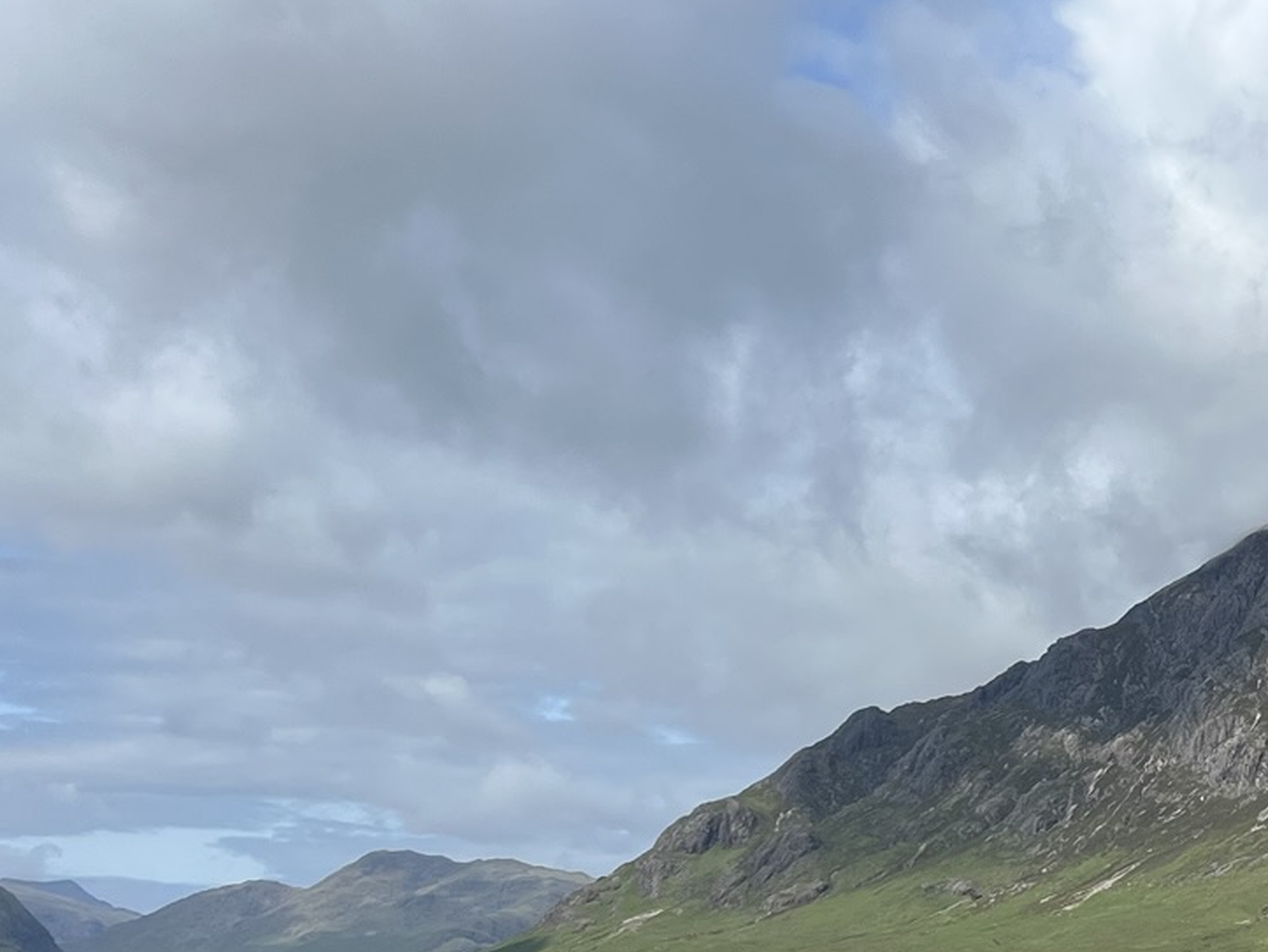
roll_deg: -0.9
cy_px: 592
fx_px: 2638
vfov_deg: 20.4
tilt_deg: +10.3
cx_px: 1261
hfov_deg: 25.7
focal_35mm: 72
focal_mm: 5.7
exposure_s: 1/6993
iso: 50
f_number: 1.5
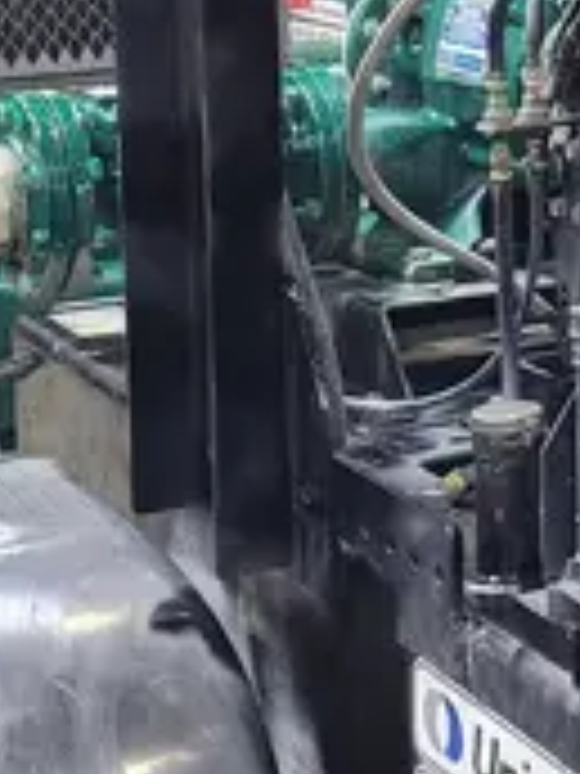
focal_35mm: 111
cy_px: 52
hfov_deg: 12.4
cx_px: 989
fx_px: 2480
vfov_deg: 17.4
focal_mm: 5.4
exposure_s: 1/39
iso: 200
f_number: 1.8
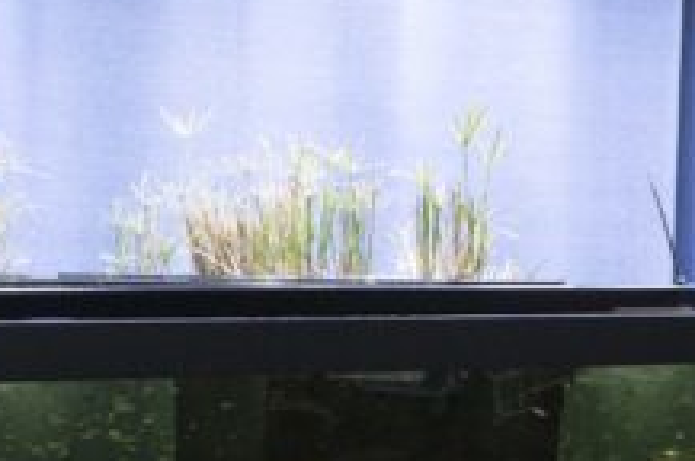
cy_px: 251
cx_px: 1031
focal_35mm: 156
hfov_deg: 12.5
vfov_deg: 8.8
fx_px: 3007
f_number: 4.5
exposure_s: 1/160
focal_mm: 33
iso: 2000
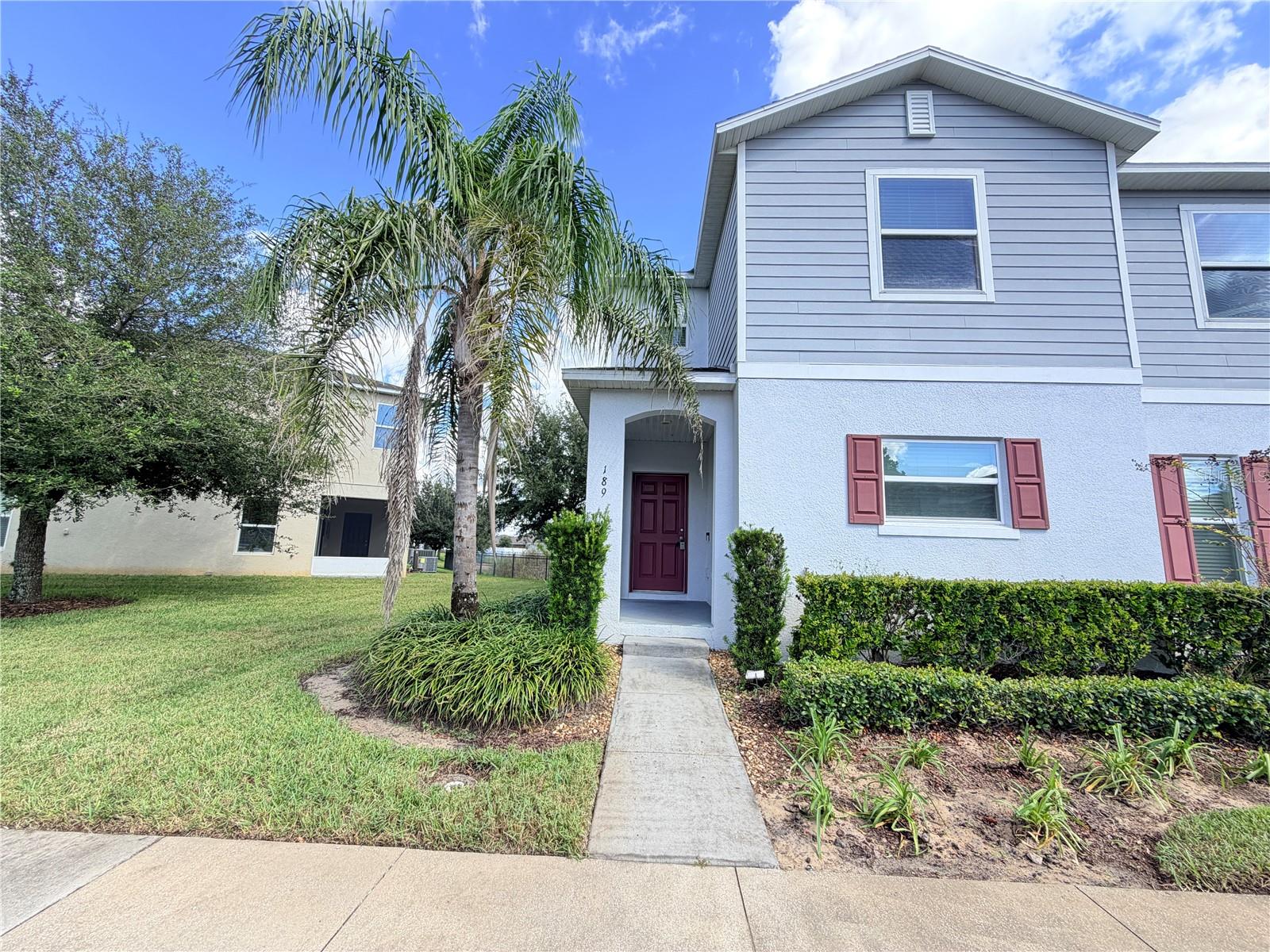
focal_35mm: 14
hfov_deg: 102.1
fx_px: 514
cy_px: 476
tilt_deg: +9.2
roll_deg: -1.0
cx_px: 635
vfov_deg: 85.7
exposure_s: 1/215
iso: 40
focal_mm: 2.22
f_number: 2.2
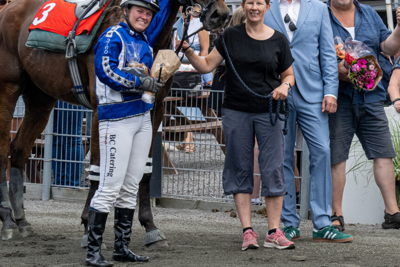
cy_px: 66
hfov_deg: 9.7
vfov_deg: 6.6
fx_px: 2323
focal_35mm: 209
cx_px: 506
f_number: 9
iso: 1250
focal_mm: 70
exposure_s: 1/1000
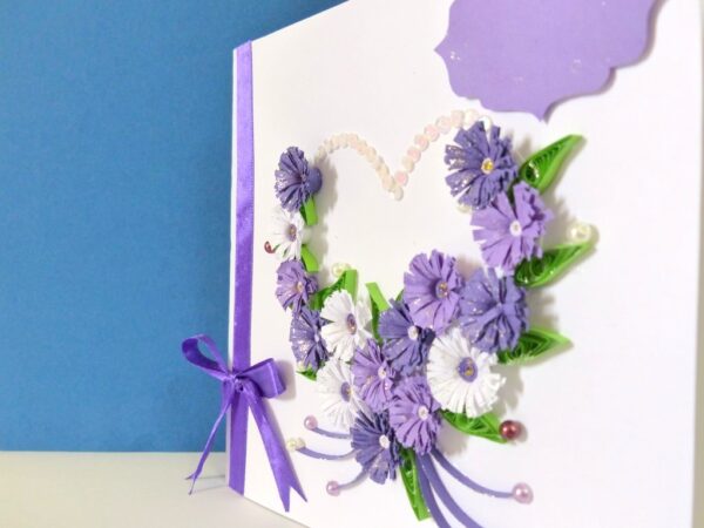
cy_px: 264
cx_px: 352
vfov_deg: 44.2
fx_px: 651
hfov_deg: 56.8
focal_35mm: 32
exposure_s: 1/50
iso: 400
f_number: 2.8
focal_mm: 5.7
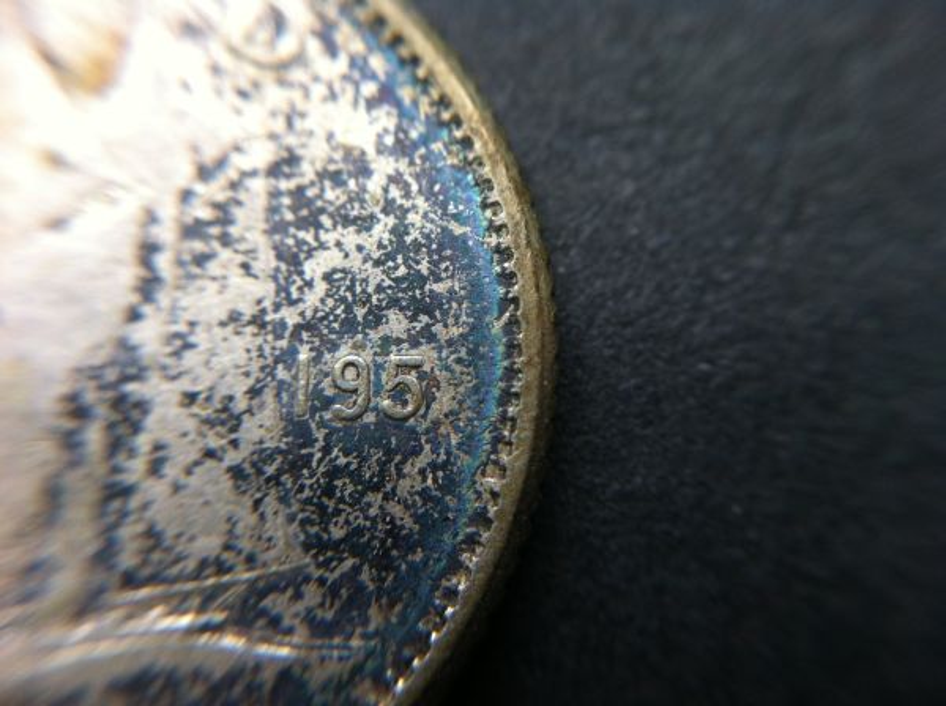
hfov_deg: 52.7
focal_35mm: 35
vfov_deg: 40.6
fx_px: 955
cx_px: 473
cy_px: 353
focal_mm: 3.85
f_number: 2.8
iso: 80
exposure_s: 1/60
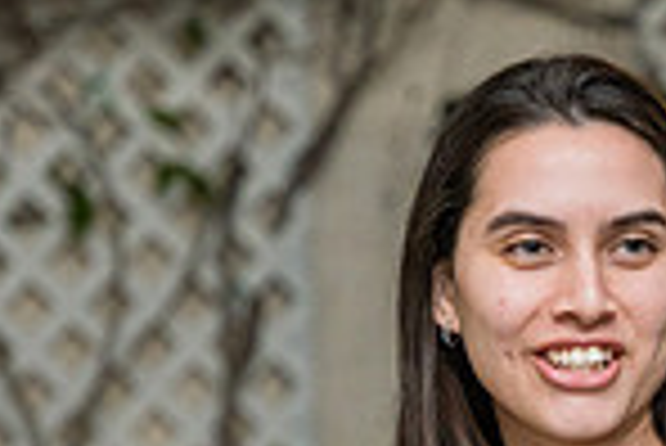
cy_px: 420
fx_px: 5703
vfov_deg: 4.5
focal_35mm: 308
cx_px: 580
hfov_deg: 6.7
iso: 1600
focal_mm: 70
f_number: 2.8
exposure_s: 1/250
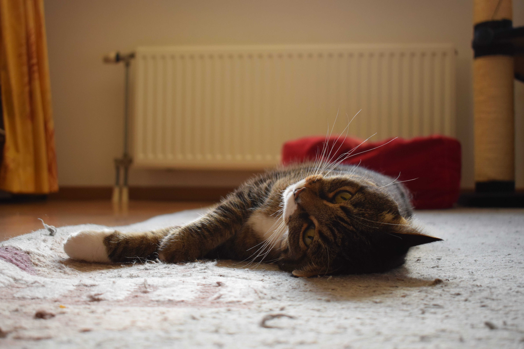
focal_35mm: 46
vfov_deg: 28.9
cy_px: 174
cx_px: 262
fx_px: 677
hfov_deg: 42.3
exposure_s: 1/60
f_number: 4.2
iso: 1000
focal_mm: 31
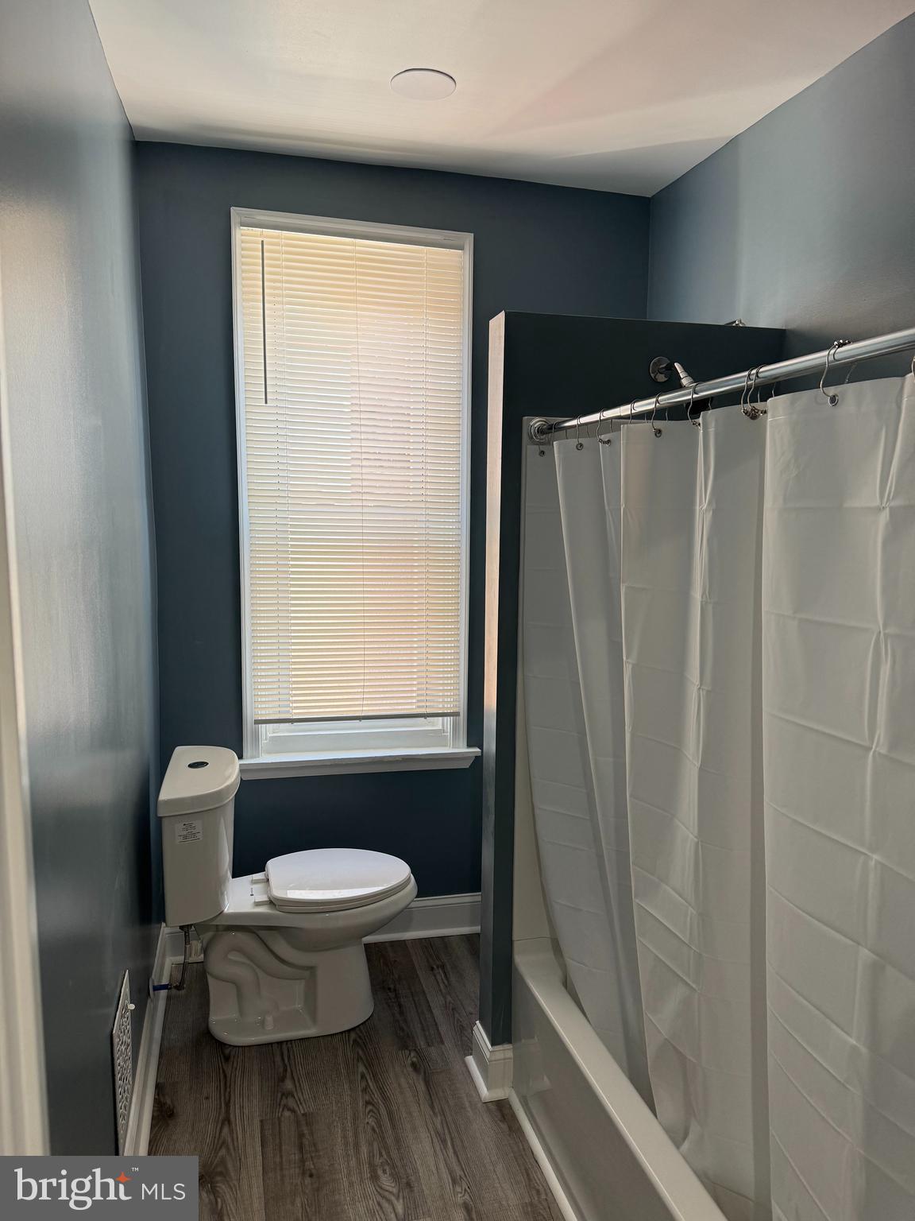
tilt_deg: -8.2
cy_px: 610
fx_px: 846
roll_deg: -0.4
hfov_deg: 56.8
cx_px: 458
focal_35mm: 24
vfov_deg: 71.6
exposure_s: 1/121
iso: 125
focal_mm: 6.76
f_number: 1.78
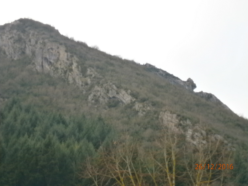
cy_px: 93
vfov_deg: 11.4
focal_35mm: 130
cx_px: 124
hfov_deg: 15.2
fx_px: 931
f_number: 6.5
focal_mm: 23.5
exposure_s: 1/30
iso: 125
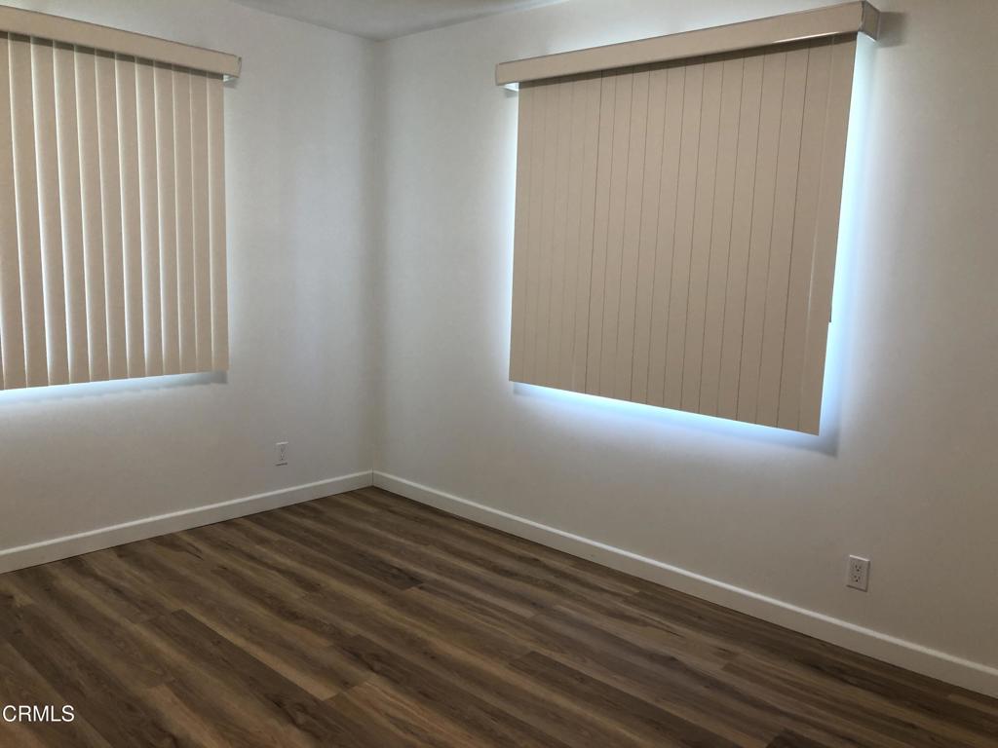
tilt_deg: -8.0
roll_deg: -1.9
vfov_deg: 49.7
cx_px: 499
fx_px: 807
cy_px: 374
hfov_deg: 63.4
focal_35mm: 28
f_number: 1.8
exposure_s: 1/30
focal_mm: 4
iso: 40
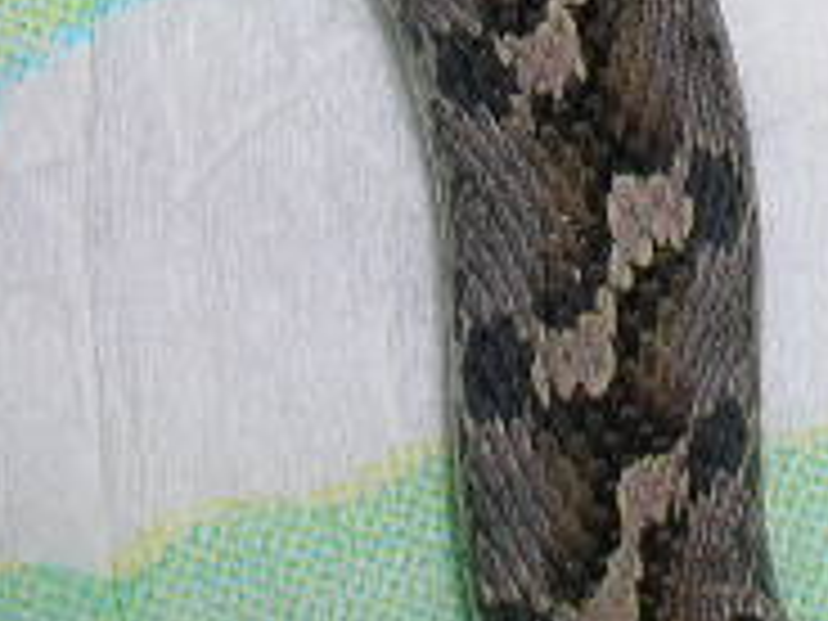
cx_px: 958
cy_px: -14
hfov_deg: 12.1
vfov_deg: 9.2
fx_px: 3827
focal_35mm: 160
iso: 50
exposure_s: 1/60.1
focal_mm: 7.7
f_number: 5.4
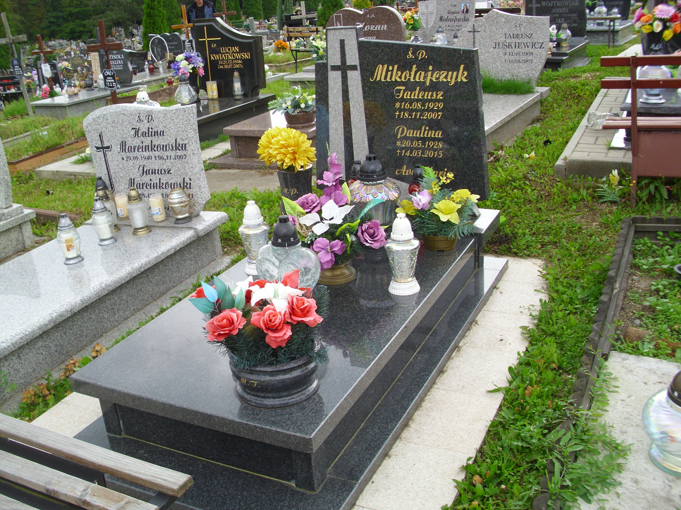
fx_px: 689
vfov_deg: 40.7
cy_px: 255
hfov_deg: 52.6
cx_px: 340
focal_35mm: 35
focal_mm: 6.2
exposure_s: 1/165
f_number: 3
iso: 50
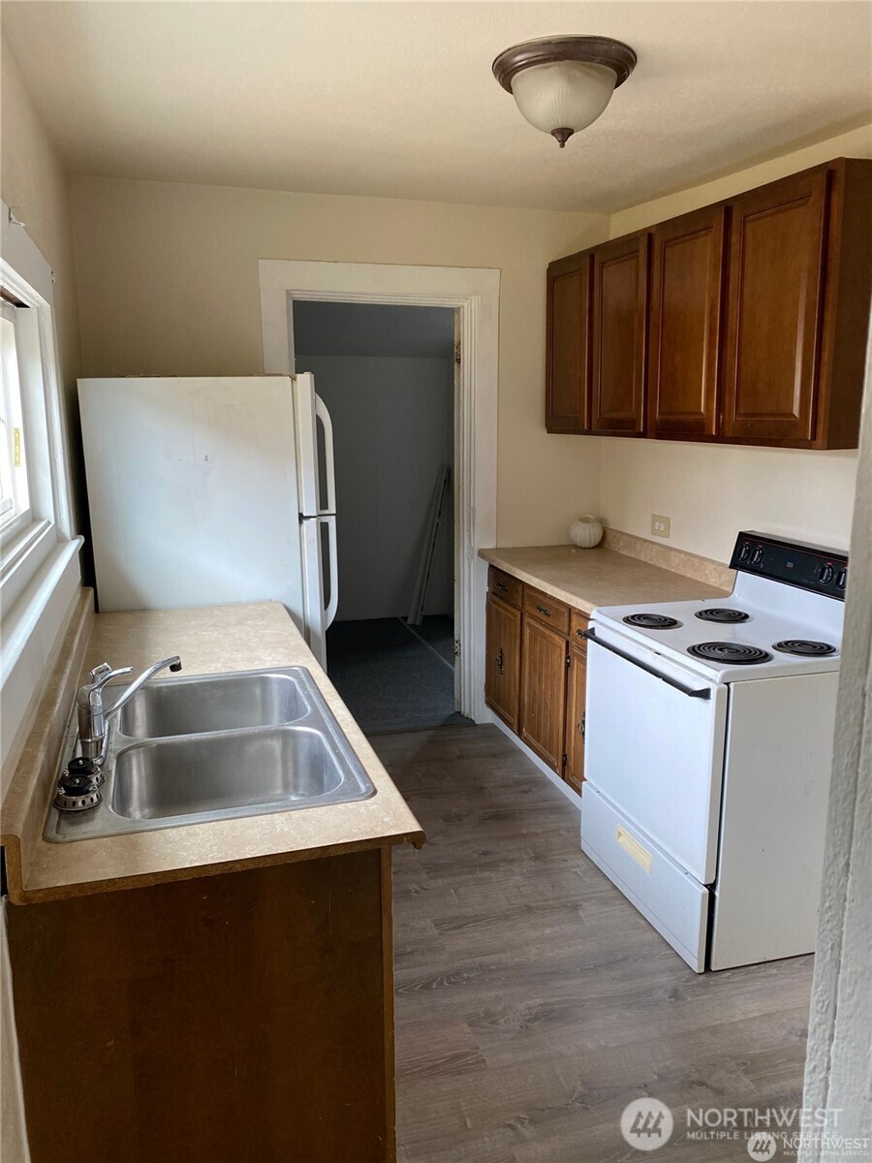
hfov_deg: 53.1
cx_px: 436
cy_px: 582
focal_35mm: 26
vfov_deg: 67.3
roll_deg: +0.0
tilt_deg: -10.3
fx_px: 873
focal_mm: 4.25
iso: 125
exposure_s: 1/100
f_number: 1.8
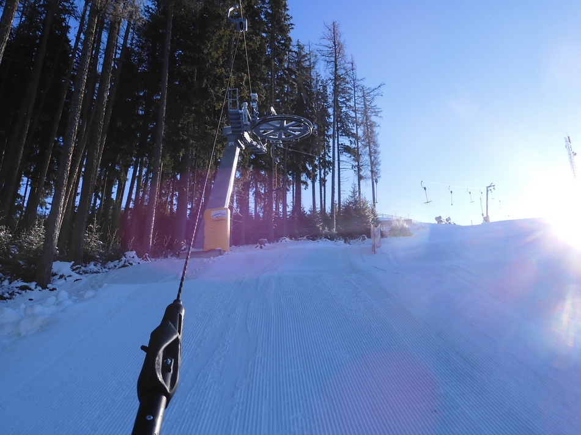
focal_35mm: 30
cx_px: 290
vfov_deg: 46.8
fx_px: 503
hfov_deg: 60.0
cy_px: 218
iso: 100
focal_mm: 5.4
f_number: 3.5
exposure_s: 1/1000
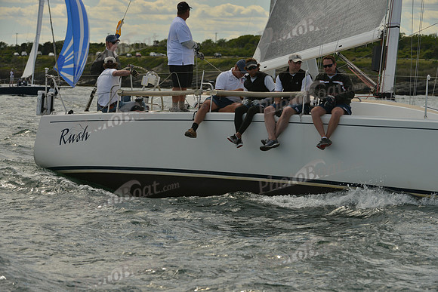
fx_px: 2434
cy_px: 146
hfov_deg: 10.3
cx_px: 219
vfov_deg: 6.9
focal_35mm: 200
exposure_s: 1/1250
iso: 400
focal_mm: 200
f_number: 8
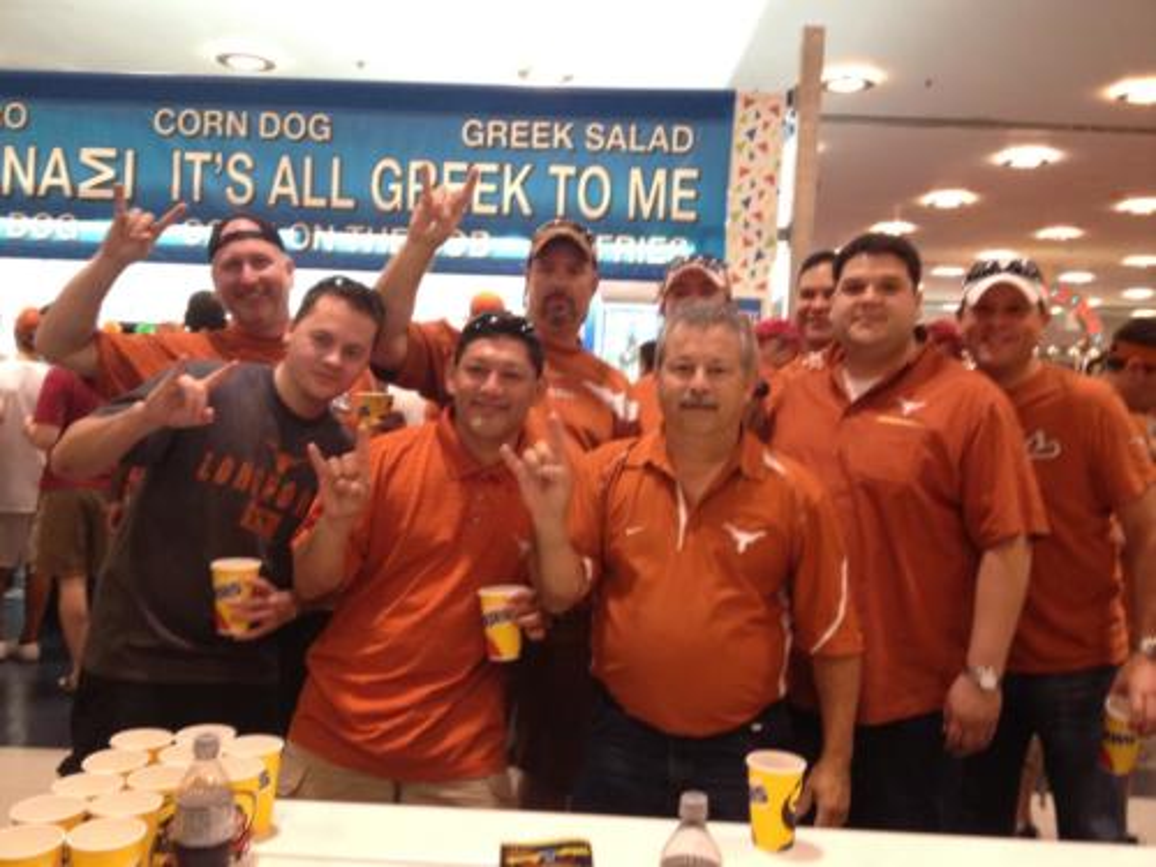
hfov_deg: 52.6
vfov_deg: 40.7
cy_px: 434
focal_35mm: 35
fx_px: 1169
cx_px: 578
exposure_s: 1/20
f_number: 2.4
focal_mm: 4.28
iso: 160
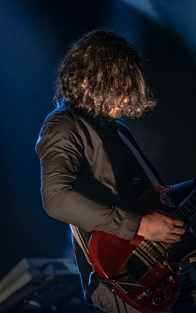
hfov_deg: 8.5
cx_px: 205
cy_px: 156
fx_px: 1317
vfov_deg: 13.6
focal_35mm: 154
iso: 800
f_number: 2.8
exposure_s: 1/100
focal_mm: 100
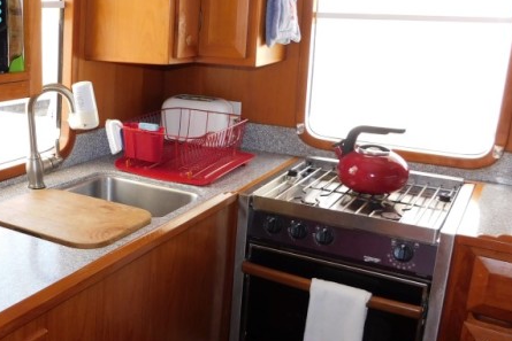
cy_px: 168
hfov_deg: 43.6
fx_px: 612
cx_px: 114
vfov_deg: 31.2
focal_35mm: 43
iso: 125
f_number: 3
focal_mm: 4
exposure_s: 1/50
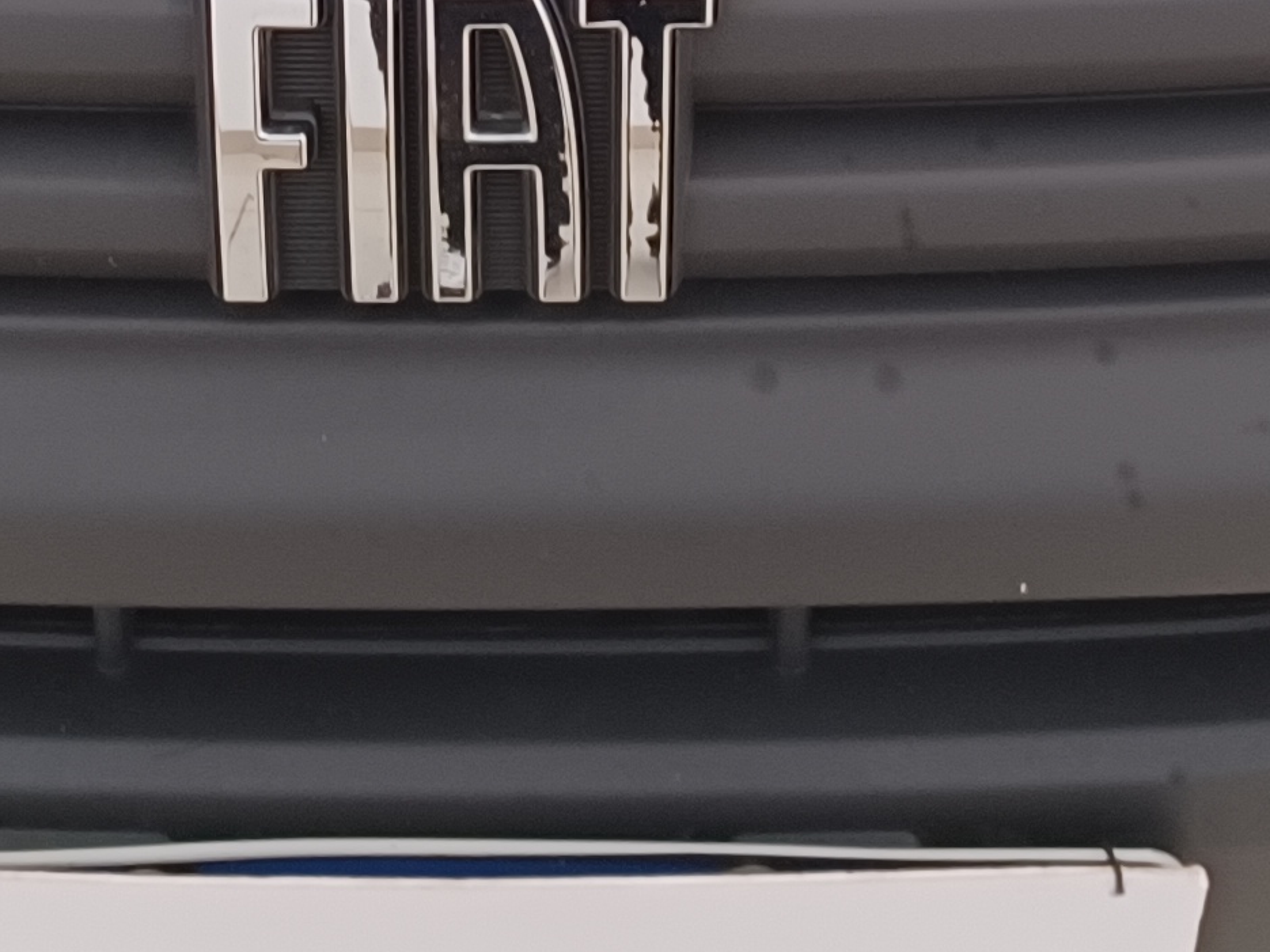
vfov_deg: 12.8
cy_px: -657
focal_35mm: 107
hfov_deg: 18.4
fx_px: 3925
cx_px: 498
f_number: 1.8
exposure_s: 1/30
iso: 250
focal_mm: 4.6
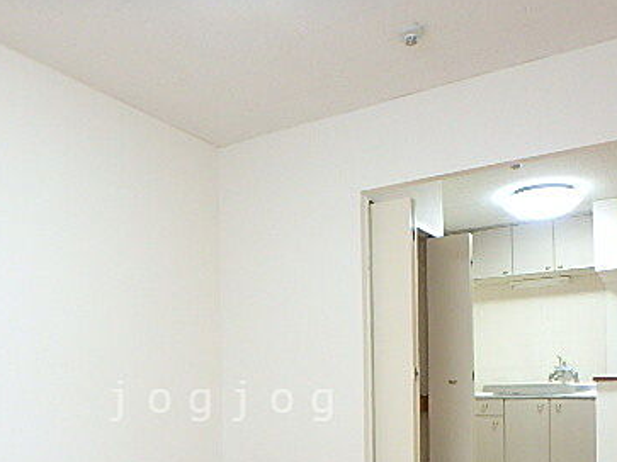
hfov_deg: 49.6
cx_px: 226
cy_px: 401
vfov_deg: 36.6
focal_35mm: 37
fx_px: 659
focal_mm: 3.7
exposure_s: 1/30
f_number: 3.5
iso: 400
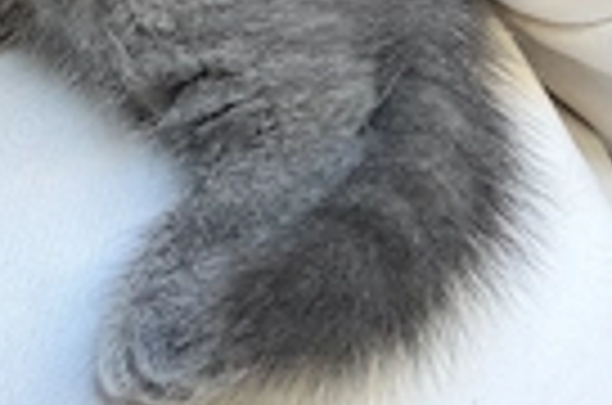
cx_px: 374
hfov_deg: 22.2
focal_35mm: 92
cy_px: -400
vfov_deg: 12.9
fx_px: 1560
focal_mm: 2.71
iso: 100
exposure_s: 1/60
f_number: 1.9
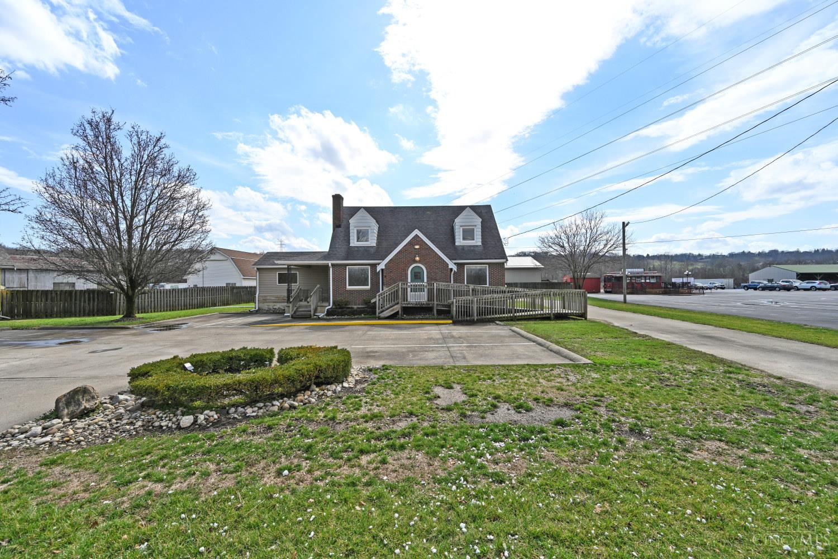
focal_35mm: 14
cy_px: 280
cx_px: 419
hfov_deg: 104.3
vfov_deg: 81.2
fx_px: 326
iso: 100
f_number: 8
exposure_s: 1/500
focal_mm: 14
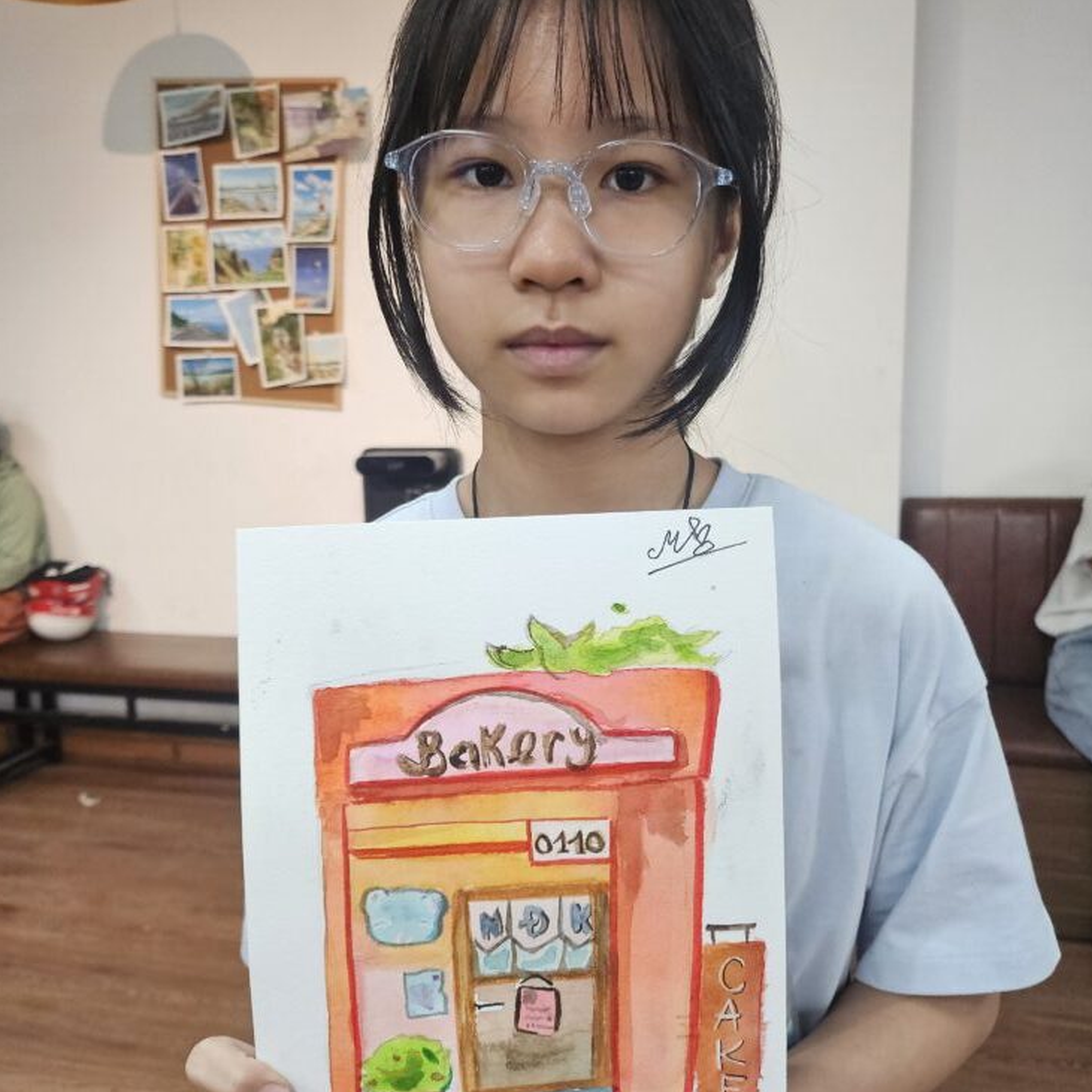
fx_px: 1035
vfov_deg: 55.6
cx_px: 551
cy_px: 551
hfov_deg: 55.6
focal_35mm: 29
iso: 200
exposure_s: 1/100
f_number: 1.8
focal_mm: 5
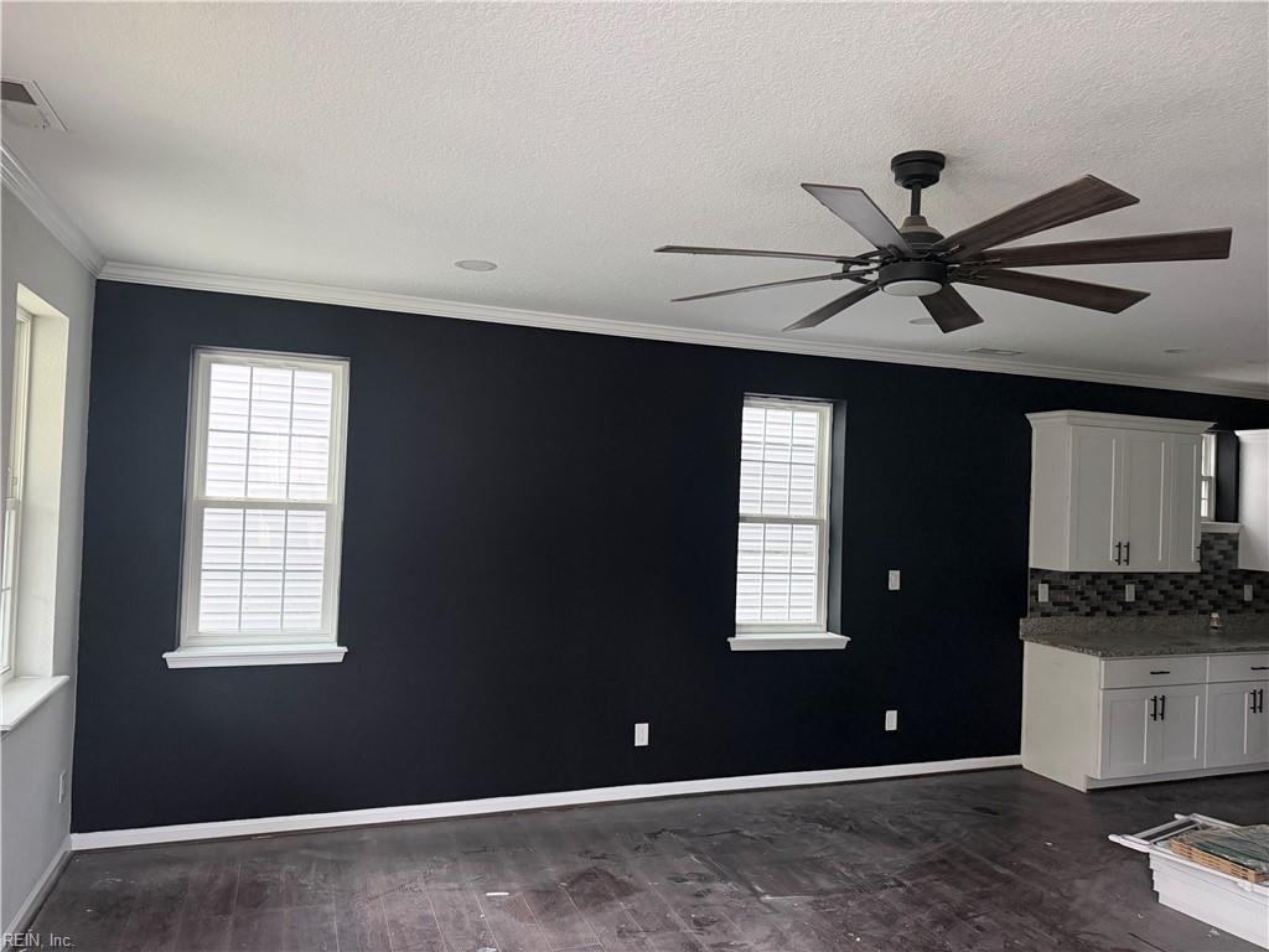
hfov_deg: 71.6
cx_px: 634
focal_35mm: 24
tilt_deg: +1.8
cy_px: 476
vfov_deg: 56.8
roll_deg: -2.2
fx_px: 880
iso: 640
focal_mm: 6.76
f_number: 1.78
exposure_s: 1/60
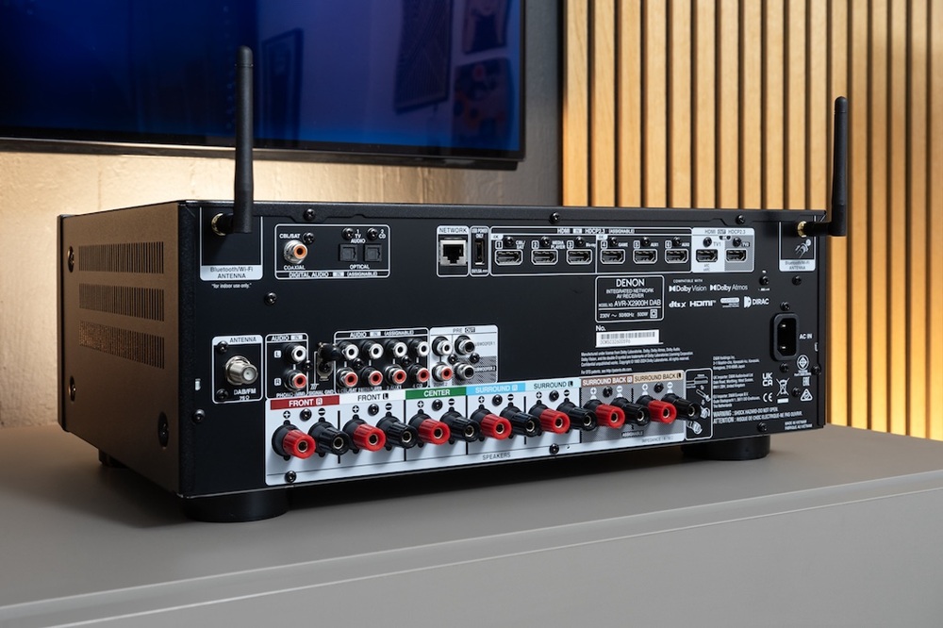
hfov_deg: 46.4
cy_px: 314
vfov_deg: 31.9
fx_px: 1100
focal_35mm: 42
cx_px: 472
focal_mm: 42
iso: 125
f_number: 11
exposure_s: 1
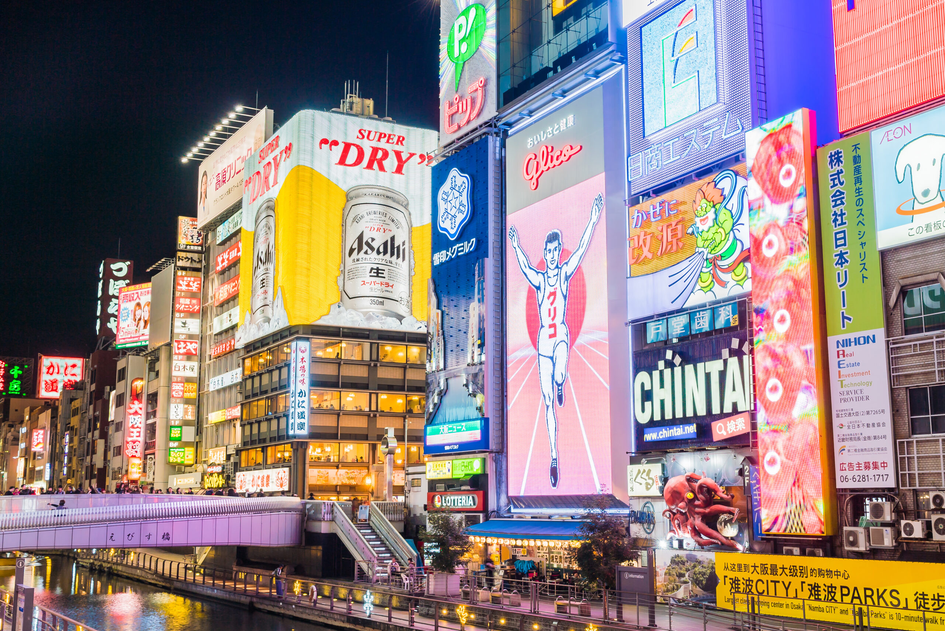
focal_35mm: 41
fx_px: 1077
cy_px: 316
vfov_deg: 32.7
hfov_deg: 47.4
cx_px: 472
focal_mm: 41
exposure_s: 1/2.5
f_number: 11
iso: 100
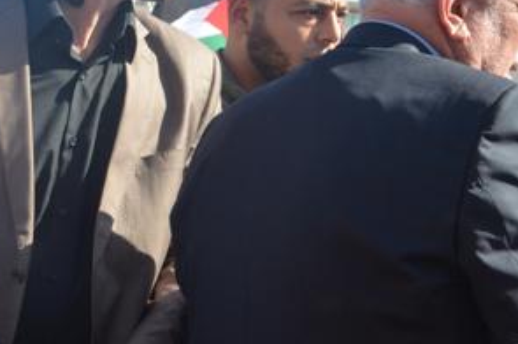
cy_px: 277
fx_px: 1868
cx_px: -84
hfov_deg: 15.3
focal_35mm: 130
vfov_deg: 10.5
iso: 400
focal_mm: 32
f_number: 10
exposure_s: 1/400
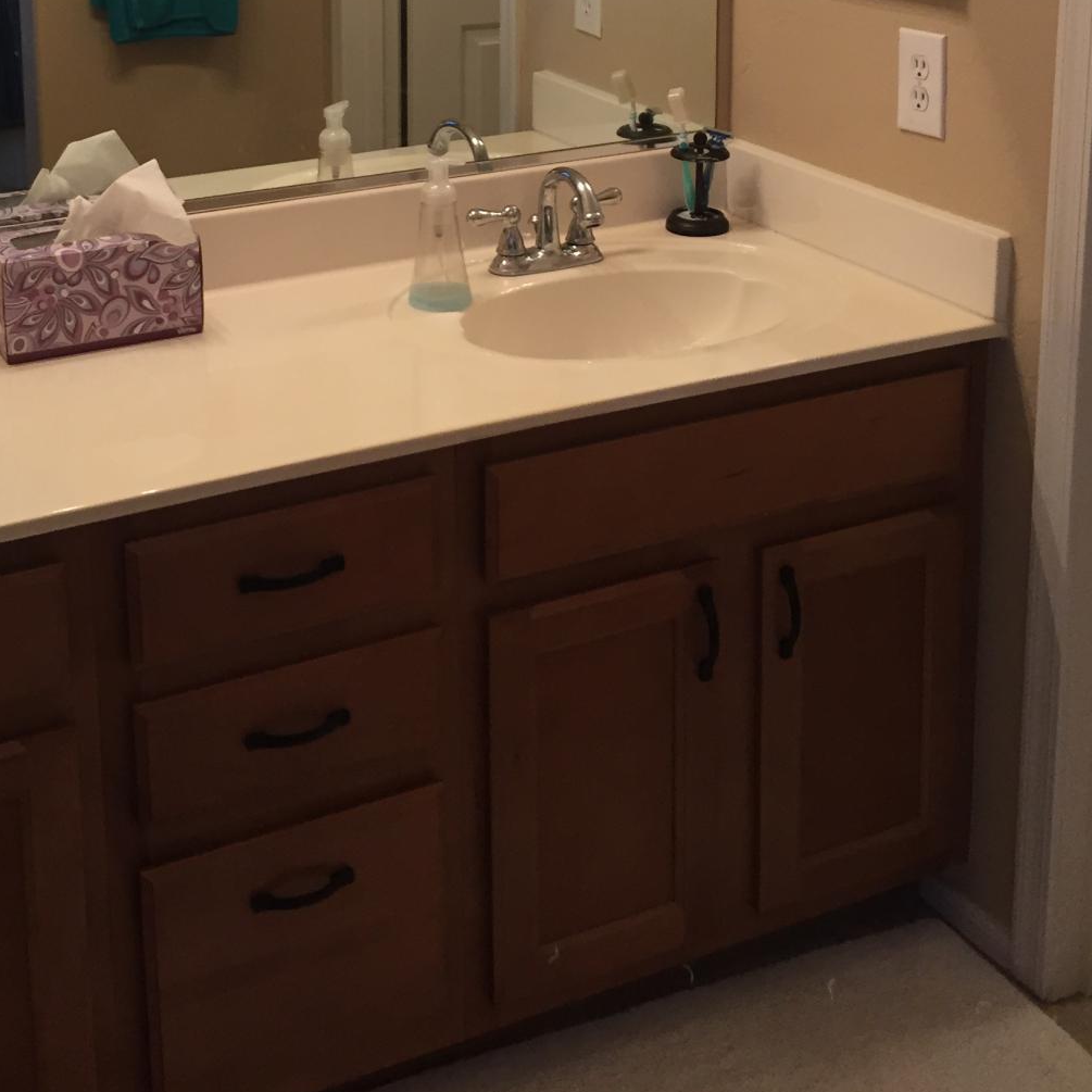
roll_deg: +0.6
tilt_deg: -11.9
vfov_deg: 31.6
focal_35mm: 51
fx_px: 1820
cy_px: 83
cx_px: 429
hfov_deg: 33.3
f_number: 2.2
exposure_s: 1/30
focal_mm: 4.15
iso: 50
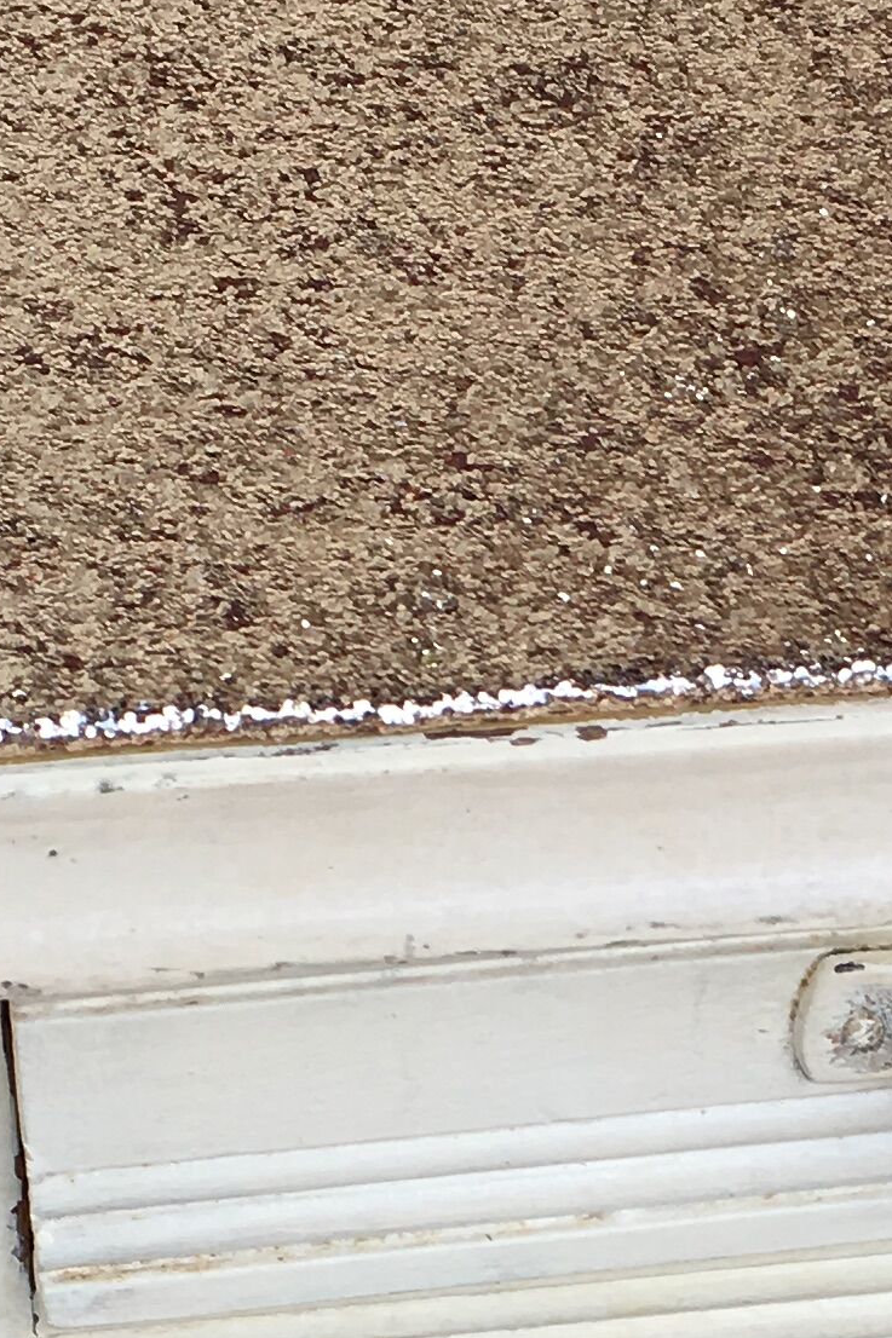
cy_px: 1234
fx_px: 4089
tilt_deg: -45.4
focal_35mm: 110
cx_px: 674
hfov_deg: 12.4
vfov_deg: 18.3
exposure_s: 1/366
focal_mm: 4.15
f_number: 2.2
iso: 25
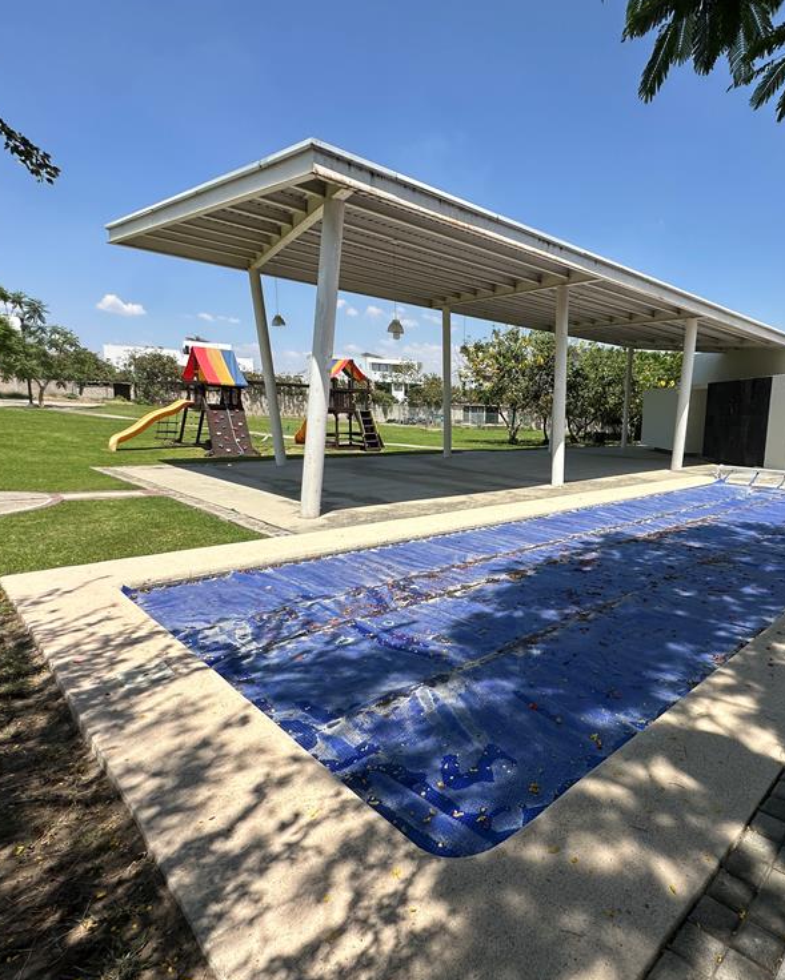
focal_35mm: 19
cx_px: 537
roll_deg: -2.1
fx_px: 552
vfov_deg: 83.3
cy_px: 501
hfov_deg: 68.4
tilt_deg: -8.2
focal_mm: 2.22
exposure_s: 1/1887
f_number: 2.2
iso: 50
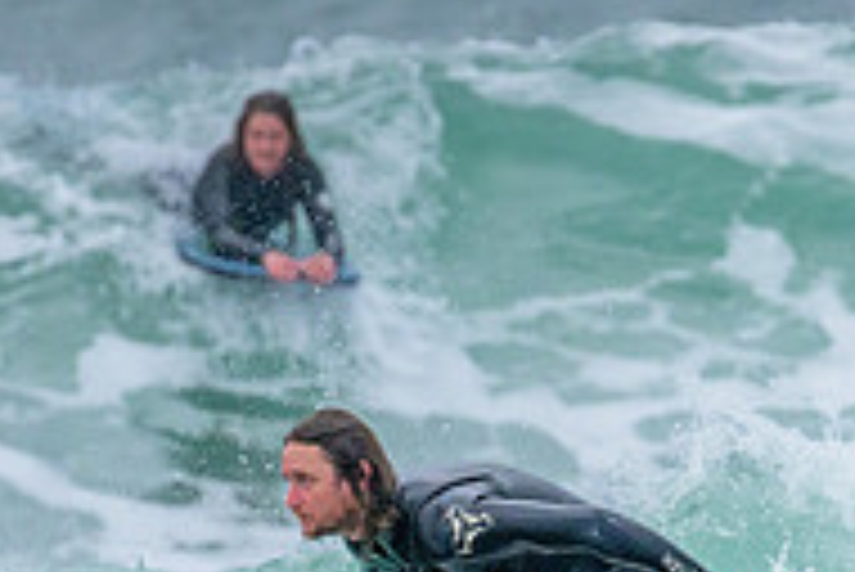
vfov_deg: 0.8
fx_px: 43423
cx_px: 540
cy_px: 682
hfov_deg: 1.1
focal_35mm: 1827
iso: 2800
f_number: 11
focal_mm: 600
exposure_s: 1/1600
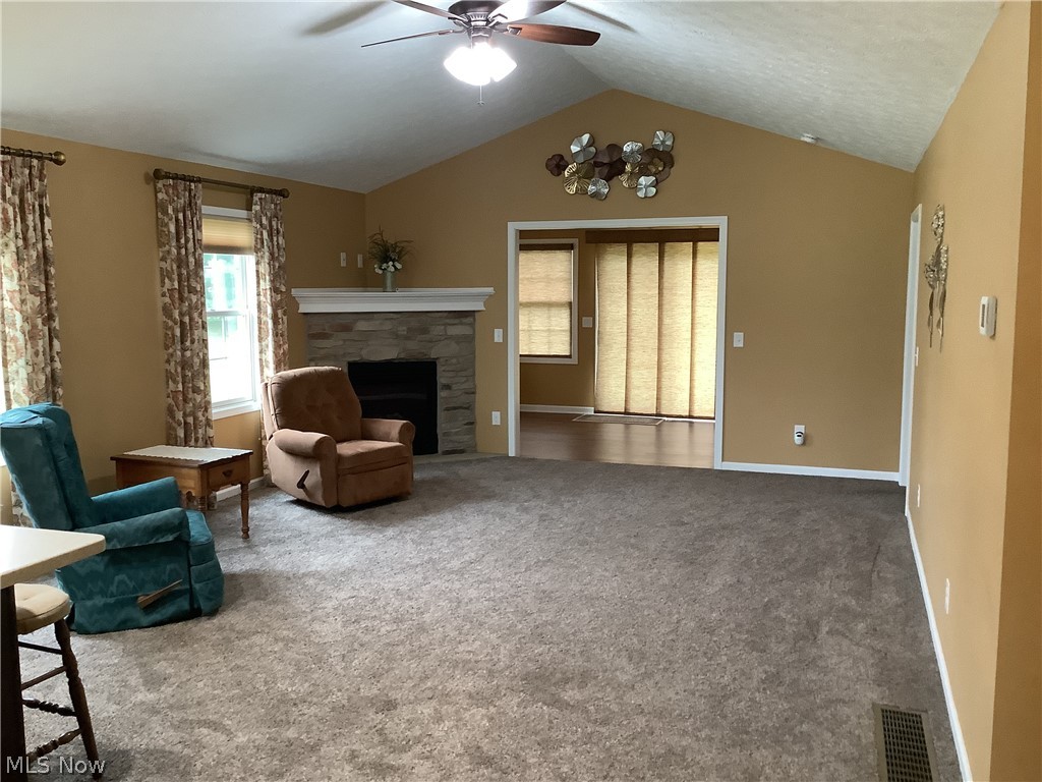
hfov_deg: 58.4
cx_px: 521
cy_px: 391
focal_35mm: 31
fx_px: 933
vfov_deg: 45.4
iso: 320
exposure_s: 1/60
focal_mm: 3.3
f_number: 2.4
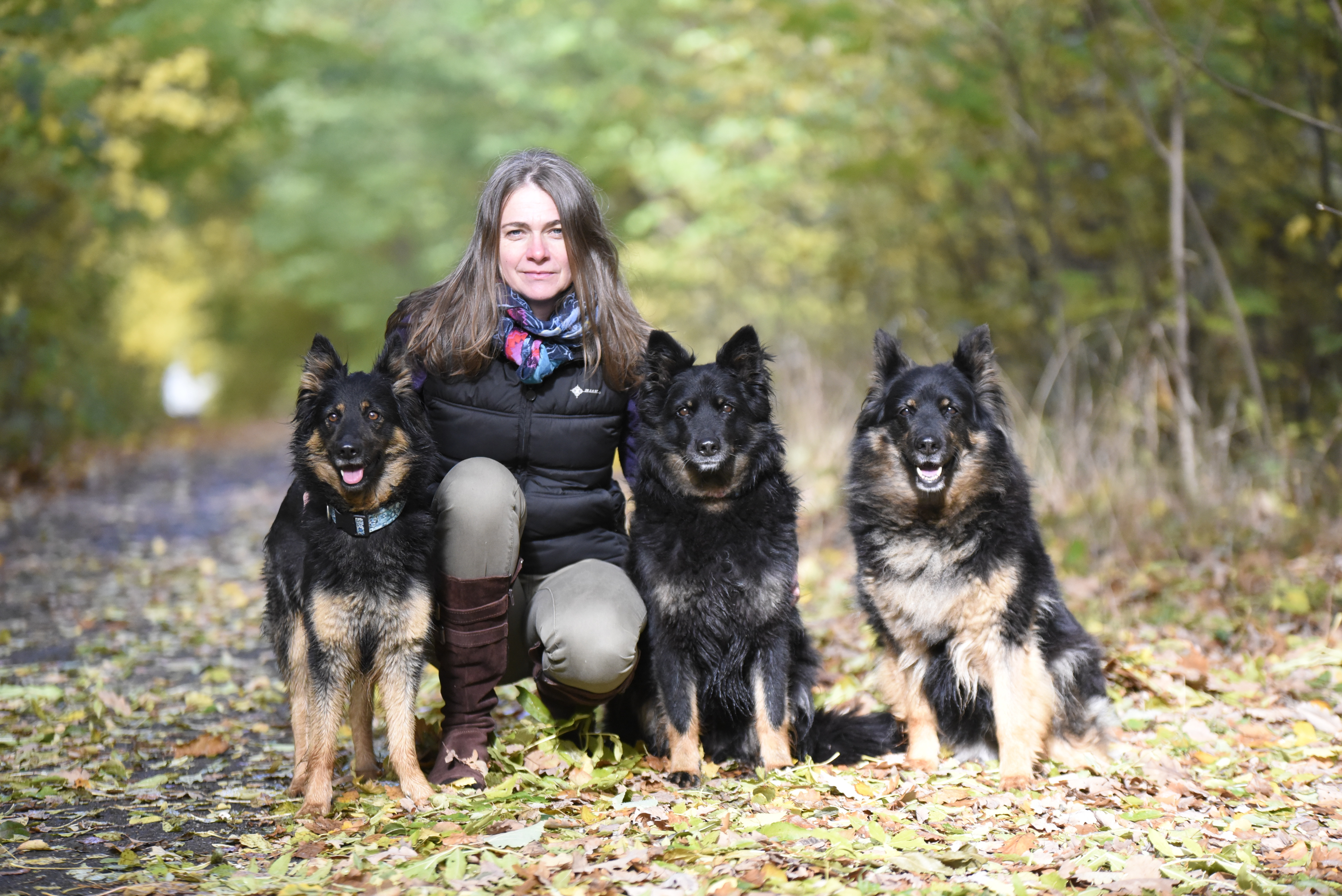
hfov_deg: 14.6
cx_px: 671
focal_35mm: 140
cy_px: 448
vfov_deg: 9.8
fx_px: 5221
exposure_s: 1/3200
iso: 3200
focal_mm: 140
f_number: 2.8
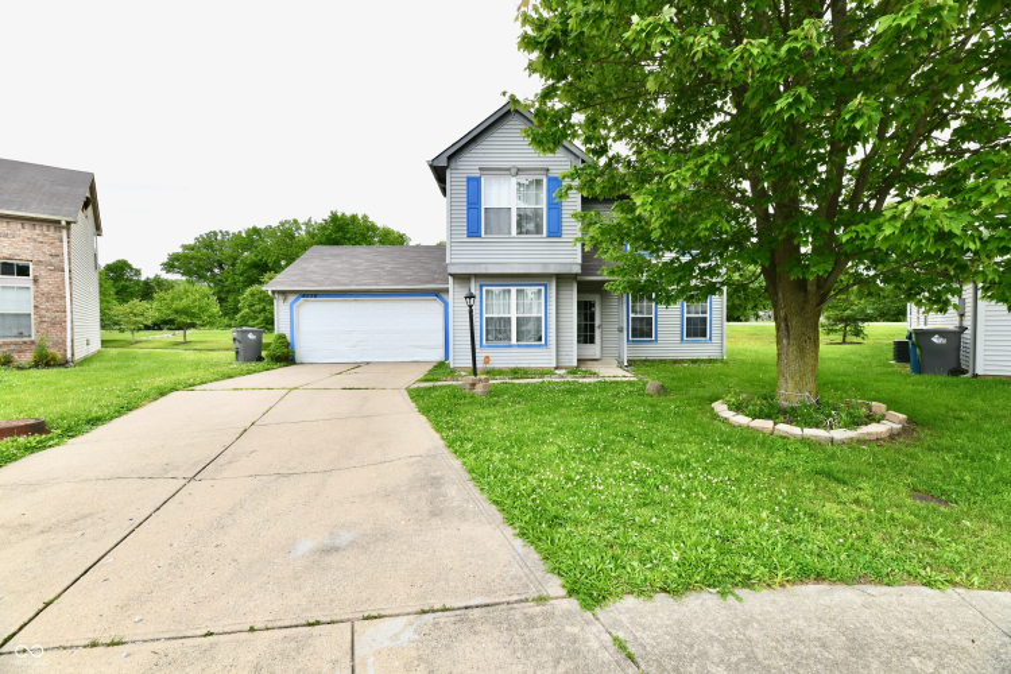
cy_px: 337
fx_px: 393
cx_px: 506
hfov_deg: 104.3
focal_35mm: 14
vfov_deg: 81.2
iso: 640
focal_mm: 14
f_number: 11
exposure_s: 1/500
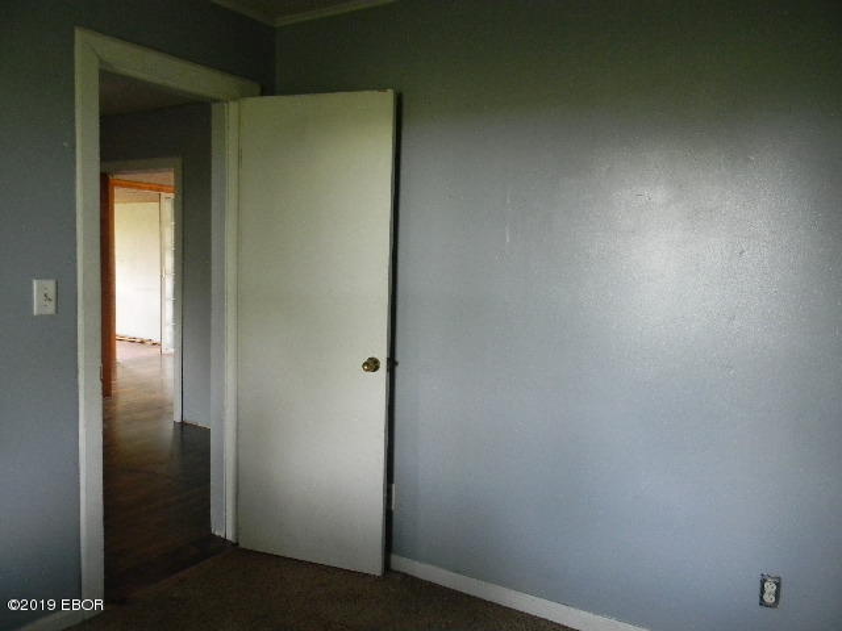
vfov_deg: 49.7
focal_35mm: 28
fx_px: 681
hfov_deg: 63.4
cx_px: 421
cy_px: 316
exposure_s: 1/30.5
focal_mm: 5
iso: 400
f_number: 3.5
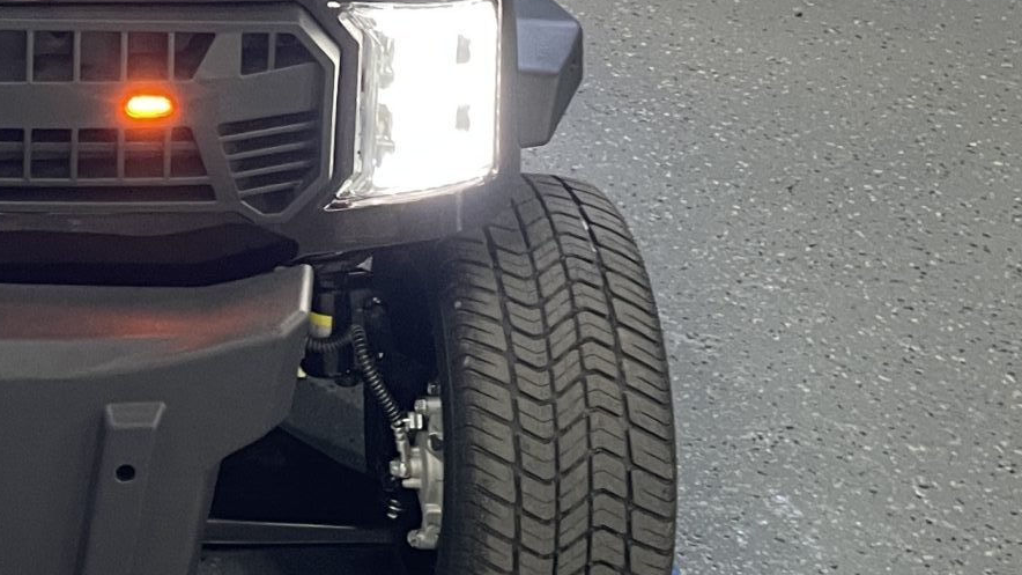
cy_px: -258
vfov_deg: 13.9
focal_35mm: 82
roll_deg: -1.6
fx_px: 2222
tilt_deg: -16.2
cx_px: 77
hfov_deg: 25.0
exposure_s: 1/60
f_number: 1.6
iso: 250
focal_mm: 4.2
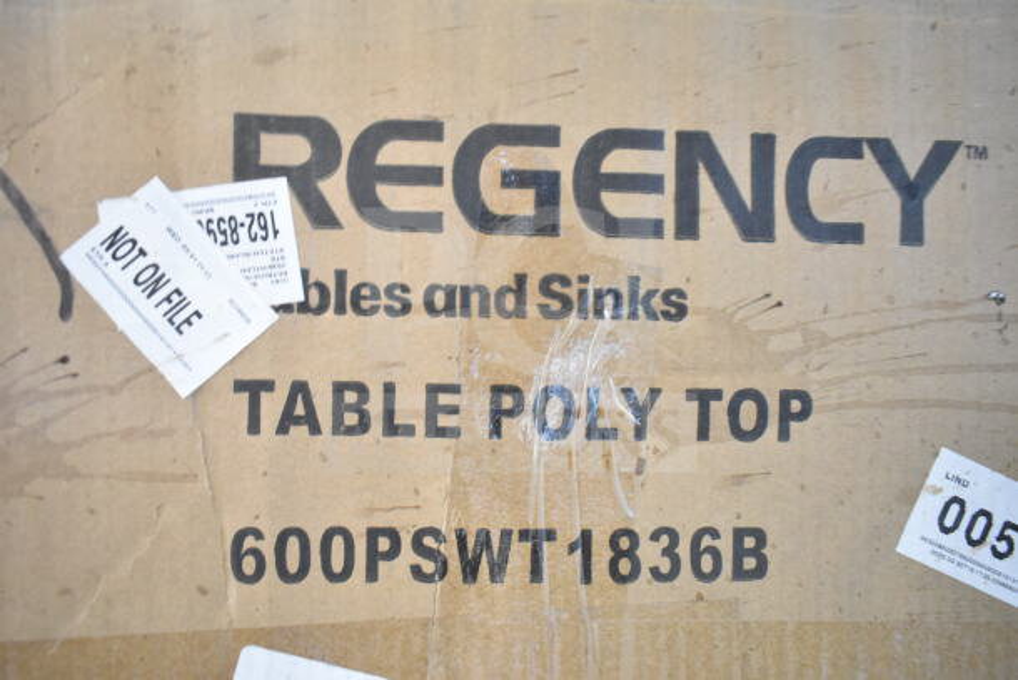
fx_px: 764
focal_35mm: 27
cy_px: 340
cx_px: 509
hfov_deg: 67.4
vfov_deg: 48.0
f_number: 3.5
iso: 3600
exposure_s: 1/30
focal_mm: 18
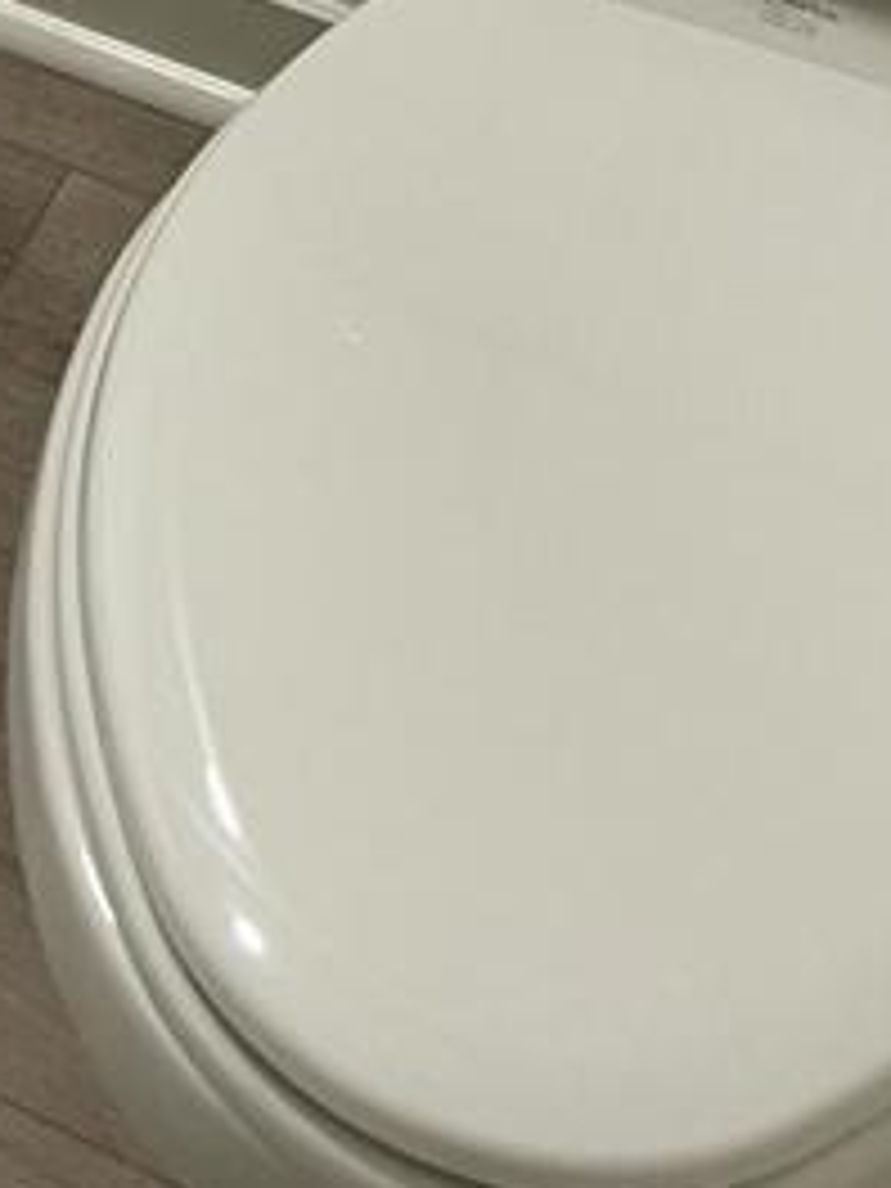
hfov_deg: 14.0
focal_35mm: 101
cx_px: -279
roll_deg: -2.0
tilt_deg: -27.6
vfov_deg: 16.4
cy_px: -945
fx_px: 3466
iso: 125
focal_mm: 5.1
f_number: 1.6
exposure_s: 1/60
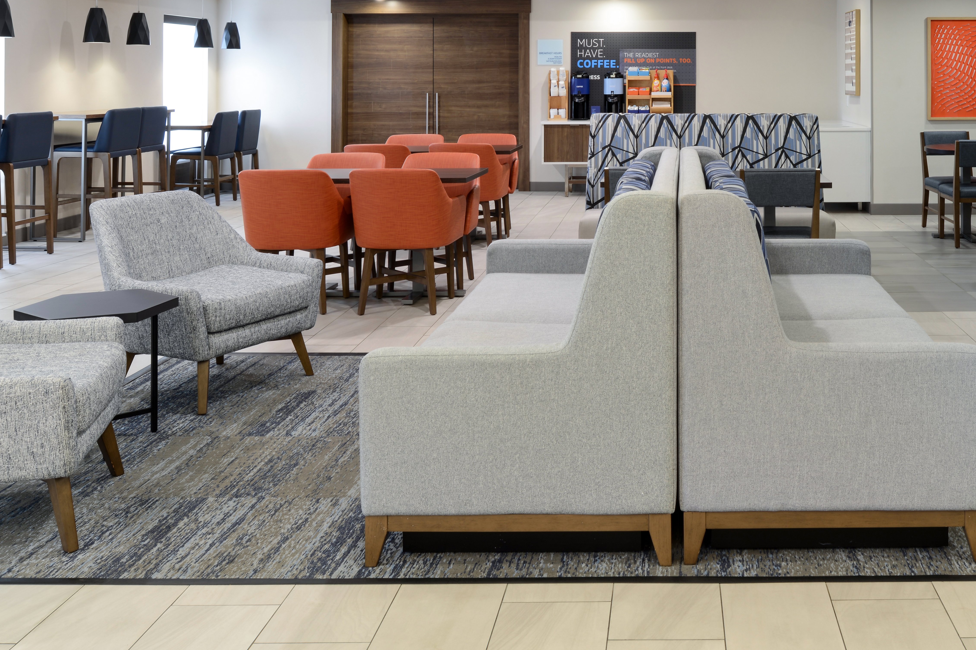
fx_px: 1057
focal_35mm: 39
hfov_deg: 48.4
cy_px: 144
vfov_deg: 33.4
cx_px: 683
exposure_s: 1.6
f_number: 13
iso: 100
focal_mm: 24
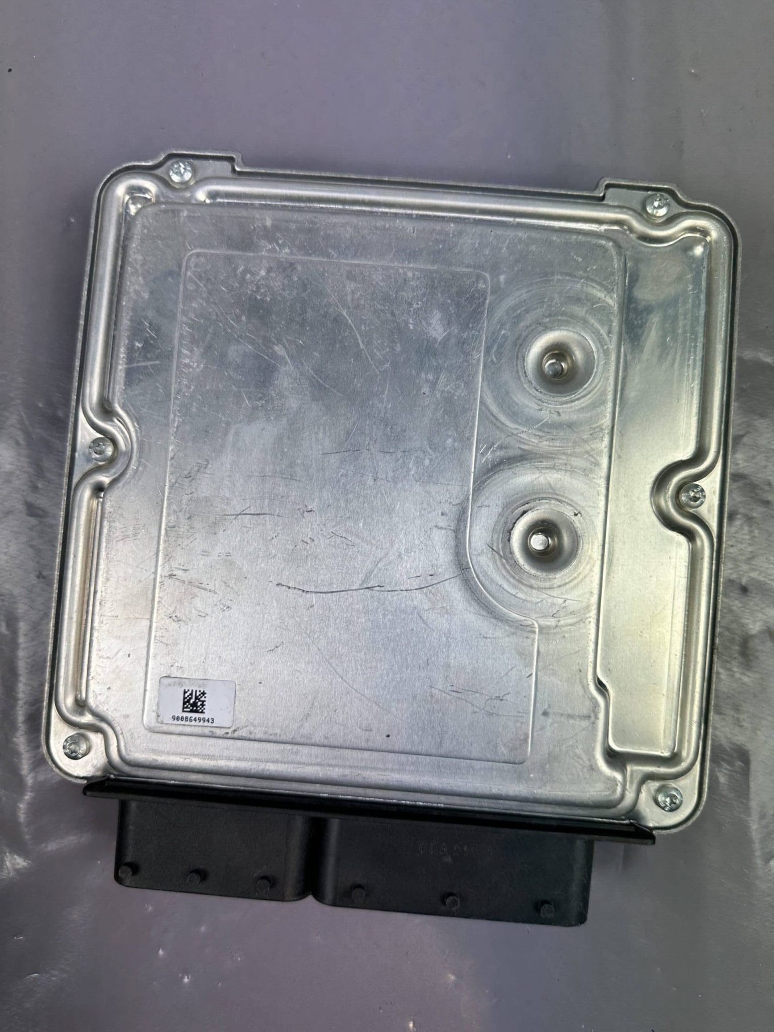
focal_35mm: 24
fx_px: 716
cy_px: 516
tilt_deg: -87.0
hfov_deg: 56.8
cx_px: 387
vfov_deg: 71.6
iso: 64
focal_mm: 6.86
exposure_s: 1/169
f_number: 1.78
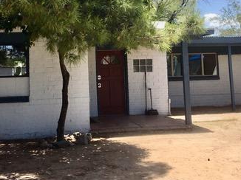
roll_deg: +1.9
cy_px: 40
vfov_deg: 25.3
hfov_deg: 33.8
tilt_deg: +3.7
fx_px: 397
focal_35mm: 57
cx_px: 106
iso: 25
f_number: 2.2
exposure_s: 1/1451
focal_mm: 4.15
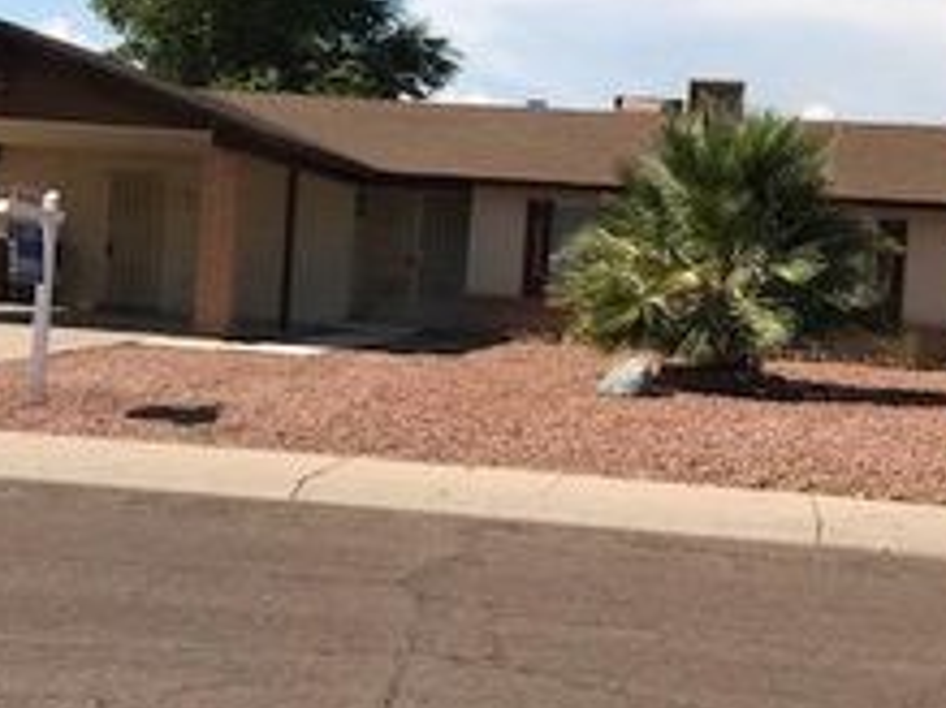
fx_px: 1748
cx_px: 501
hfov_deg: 30.3
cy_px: 300
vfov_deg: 22.9
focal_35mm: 64
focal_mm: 3.99
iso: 20
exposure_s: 1/3096
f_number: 1.8
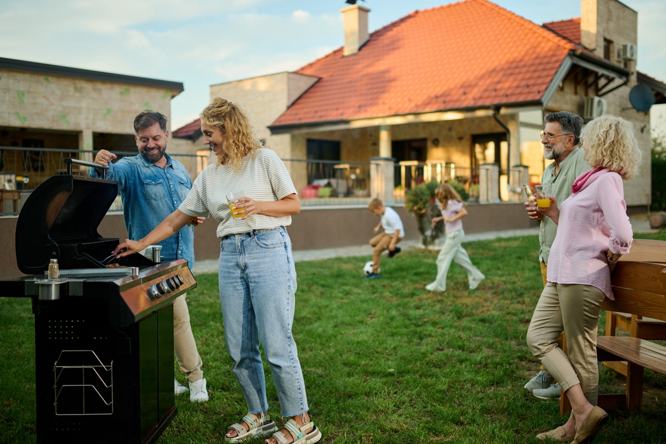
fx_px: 703
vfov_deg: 35.1
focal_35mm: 38
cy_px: 215
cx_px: 345
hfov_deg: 50.7
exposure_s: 1/800
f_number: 1.4
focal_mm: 35
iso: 125
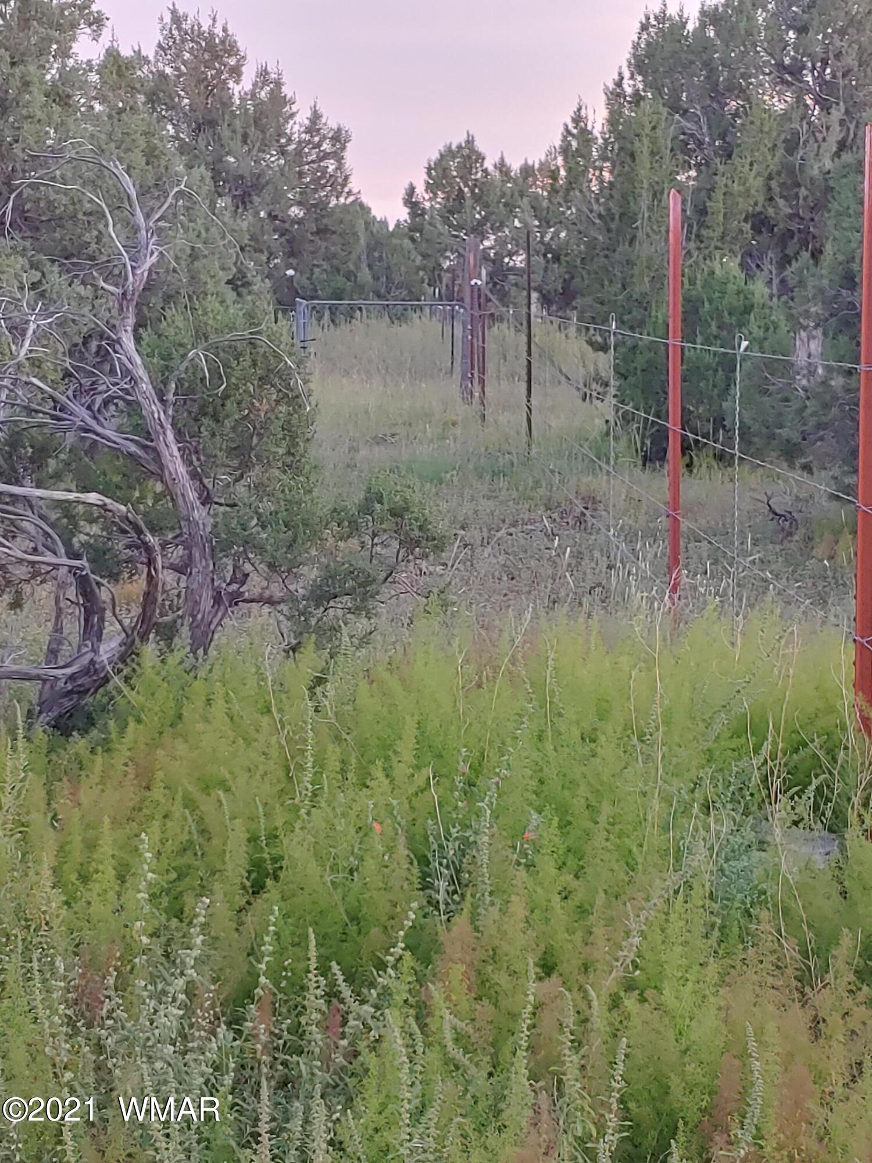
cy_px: 582
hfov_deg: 23.7
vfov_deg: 31.2
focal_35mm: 62
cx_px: 436
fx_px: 2082
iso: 50
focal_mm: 4.23
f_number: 1.5
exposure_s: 1/60
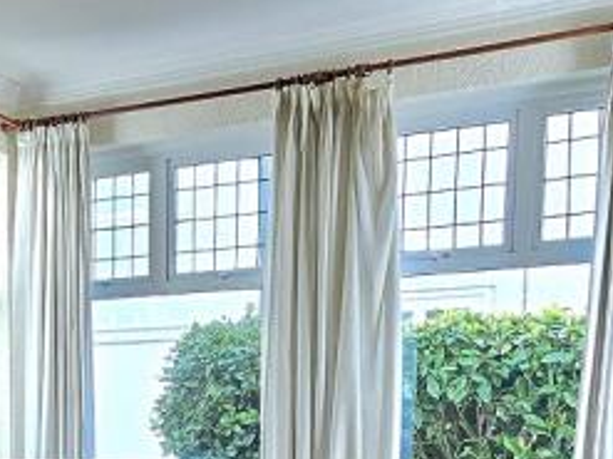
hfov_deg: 31.6
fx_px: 956
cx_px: -60
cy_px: 548
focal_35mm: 54
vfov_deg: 24.5
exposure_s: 1/102
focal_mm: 2.2
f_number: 2.2
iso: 50
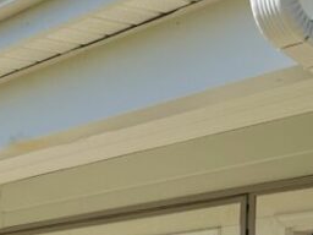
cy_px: 332
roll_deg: -1.2
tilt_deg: +1.9
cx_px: -225
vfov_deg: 13.5
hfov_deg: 16.3
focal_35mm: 104
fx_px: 940
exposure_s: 1/6211
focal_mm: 5.7
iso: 50
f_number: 1.5
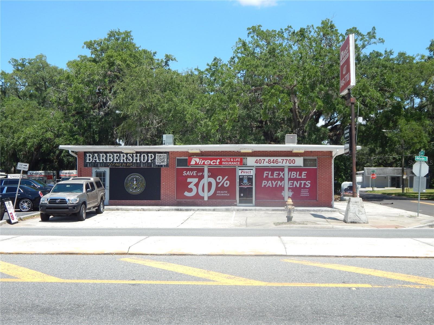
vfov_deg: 33.6
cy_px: 162
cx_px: 217
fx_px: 539
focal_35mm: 43
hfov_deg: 43.9
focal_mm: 7.7
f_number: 3.6
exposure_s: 1/800
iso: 125
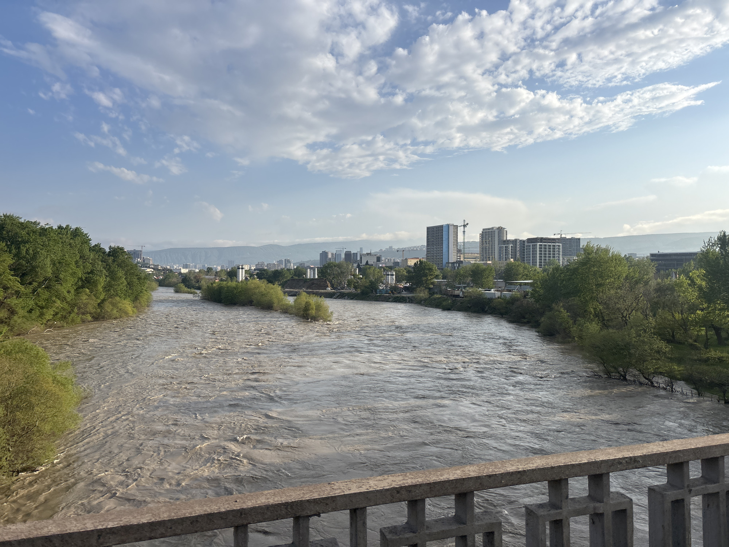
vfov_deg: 53.1
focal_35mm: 26
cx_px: 364
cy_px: 274
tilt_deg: +1.7
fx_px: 548
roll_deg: +0.7
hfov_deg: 67.3
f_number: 1.6
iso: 50
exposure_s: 1/3937
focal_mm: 5.96
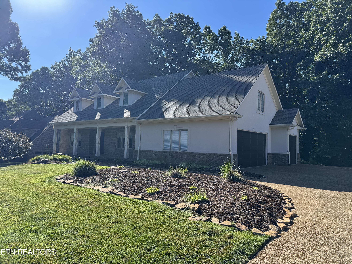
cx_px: 176
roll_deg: -1.0
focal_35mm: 24
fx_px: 244
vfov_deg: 56.8
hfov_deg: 71.6
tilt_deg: +3.1
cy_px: 132
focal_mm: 6.76
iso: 80
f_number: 1.78
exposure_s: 1/1923
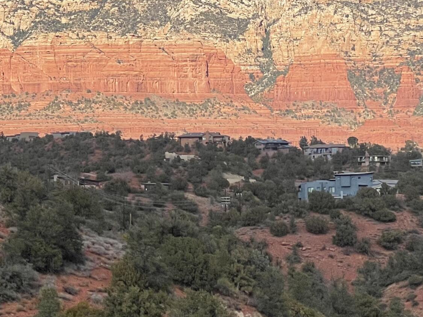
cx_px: -135
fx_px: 1699
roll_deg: -0.1
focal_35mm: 139
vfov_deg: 10.7
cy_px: 138
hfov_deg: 13.6
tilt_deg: +5.2
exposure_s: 1/1497
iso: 25
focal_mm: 6
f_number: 2
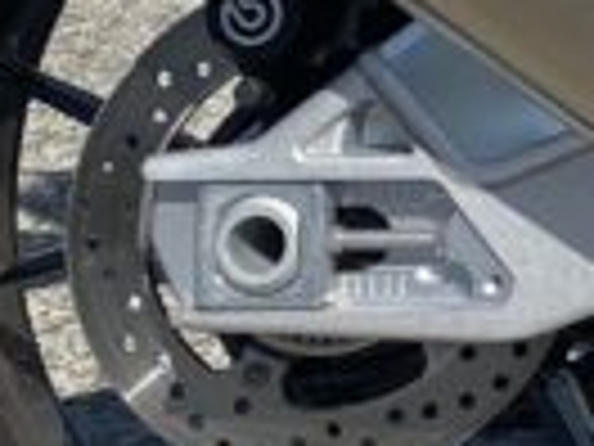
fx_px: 3466
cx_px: 1962
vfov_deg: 7.1
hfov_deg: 8.0
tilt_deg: -4.5
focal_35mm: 202
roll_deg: -0.6
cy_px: -451
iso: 32
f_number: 1.8
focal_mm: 4.25
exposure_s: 1/3509
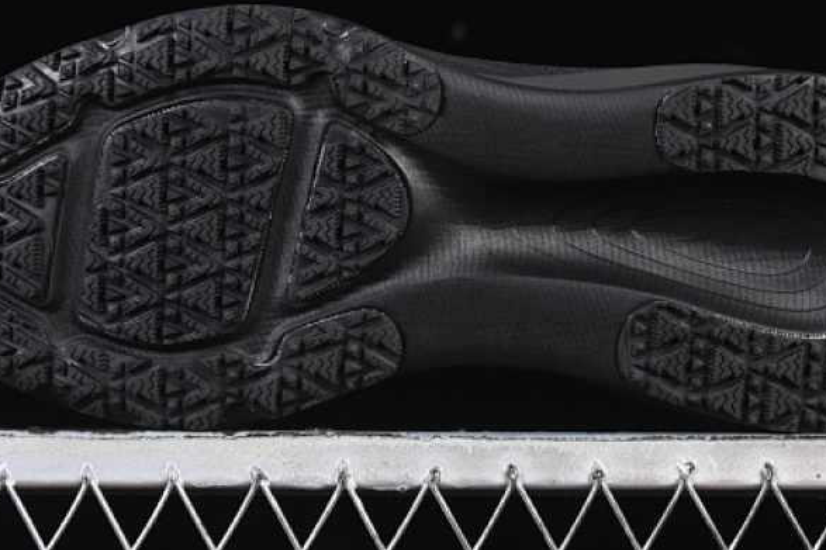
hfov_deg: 14.9
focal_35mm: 138
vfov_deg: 9.9
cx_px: 424
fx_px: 3165
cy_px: 120
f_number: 6.3
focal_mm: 50
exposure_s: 1/50
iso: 160
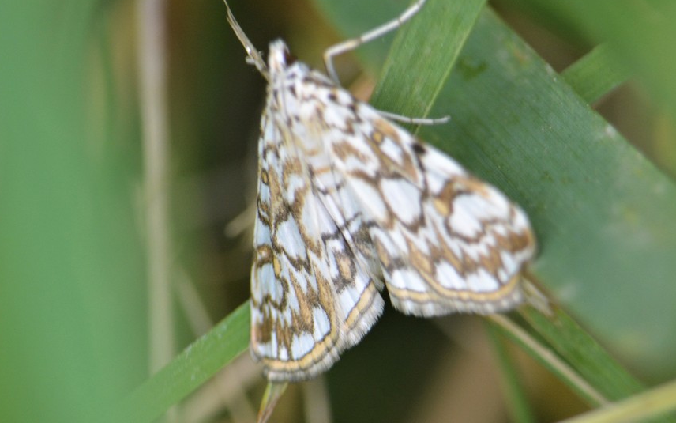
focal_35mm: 463
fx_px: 8530
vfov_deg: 2.8
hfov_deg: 4.5
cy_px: 195
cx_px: 330
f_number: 5.6
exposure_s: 1/125
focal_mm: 270
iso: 640
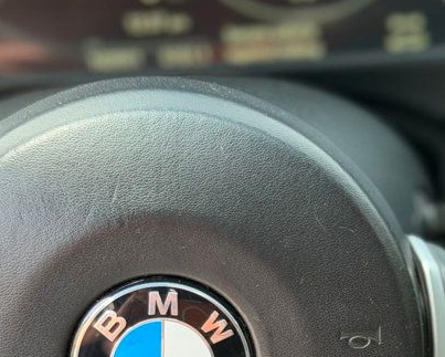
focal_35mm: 119
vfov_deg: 12.8
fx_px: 1568
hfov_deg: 15.9
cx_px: 422
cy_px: 367
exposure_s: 1/216
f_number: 1.78
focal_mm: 6.76
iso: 125
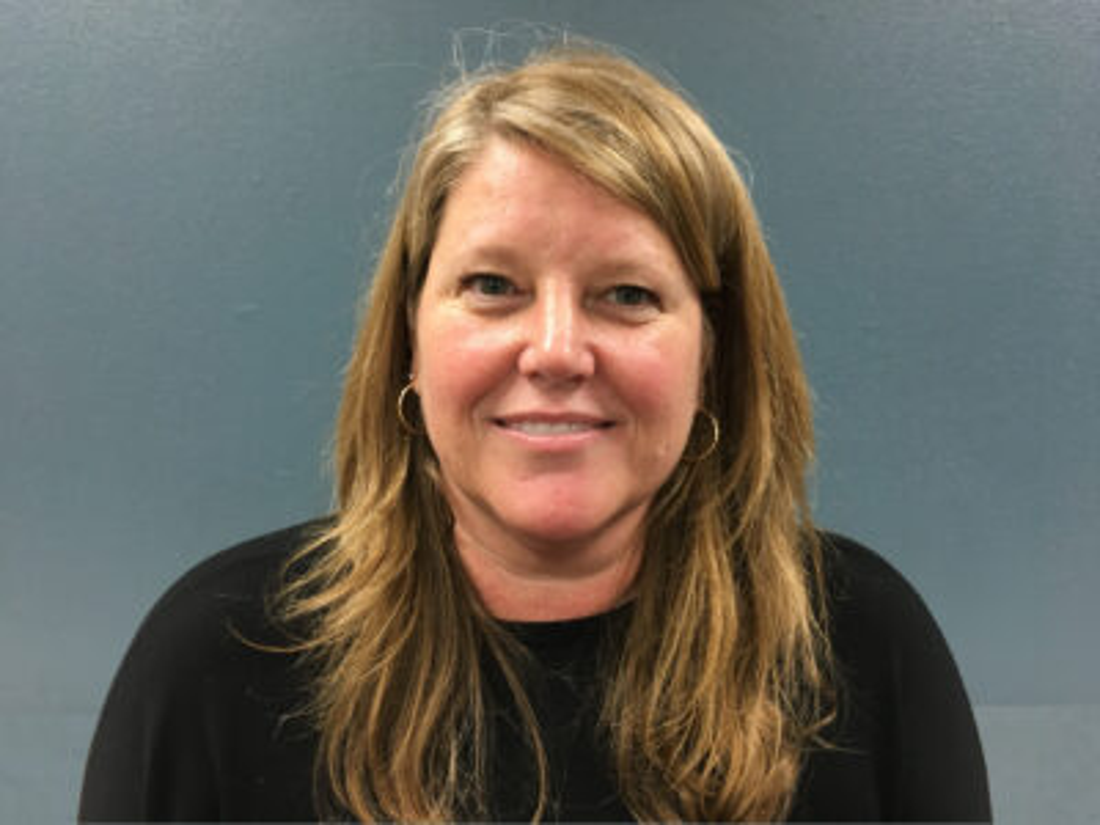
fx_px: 922
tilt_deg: -6.6
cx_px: 550
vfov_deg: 48.2
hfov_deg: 61.7
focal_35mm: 29
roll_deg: +0.4
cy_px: 412
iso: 100
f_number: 2.2
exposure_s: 1/30
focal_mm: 4.15
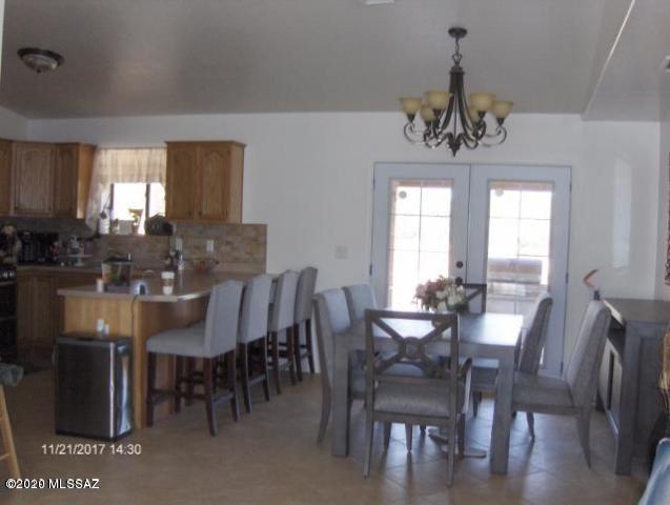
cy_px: 252
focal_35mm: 35
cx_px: 335
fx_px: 679
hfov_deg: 52.5
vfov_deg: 40.8
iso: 151
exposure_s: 1/60
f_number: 2.8
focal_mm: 7.5
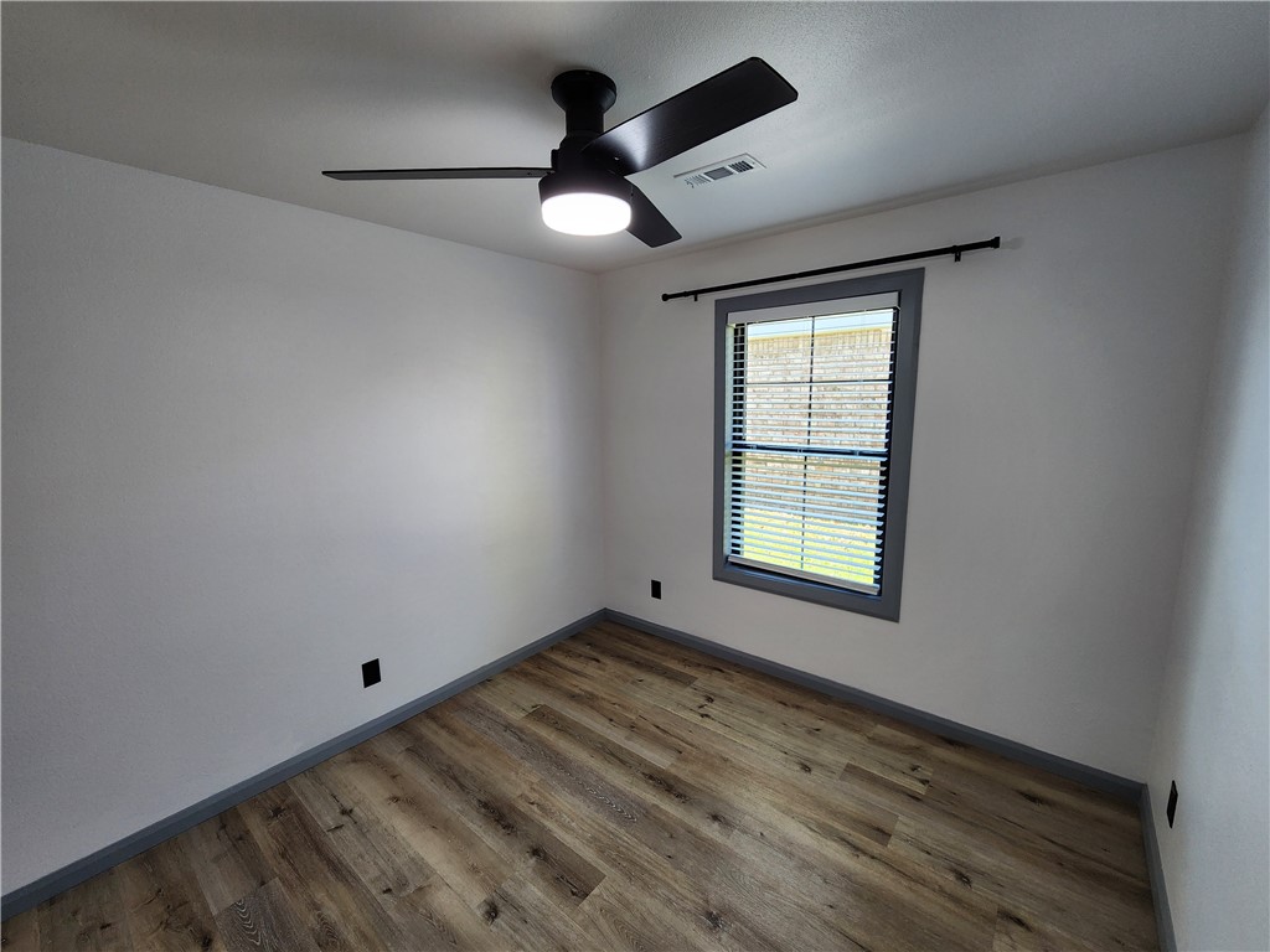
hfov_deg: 106.2
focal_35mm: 13
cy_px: 476
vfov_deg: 89.9
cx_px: 635
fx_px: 477
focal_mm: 2.2
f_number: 2.2
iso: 100
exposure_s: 1/60
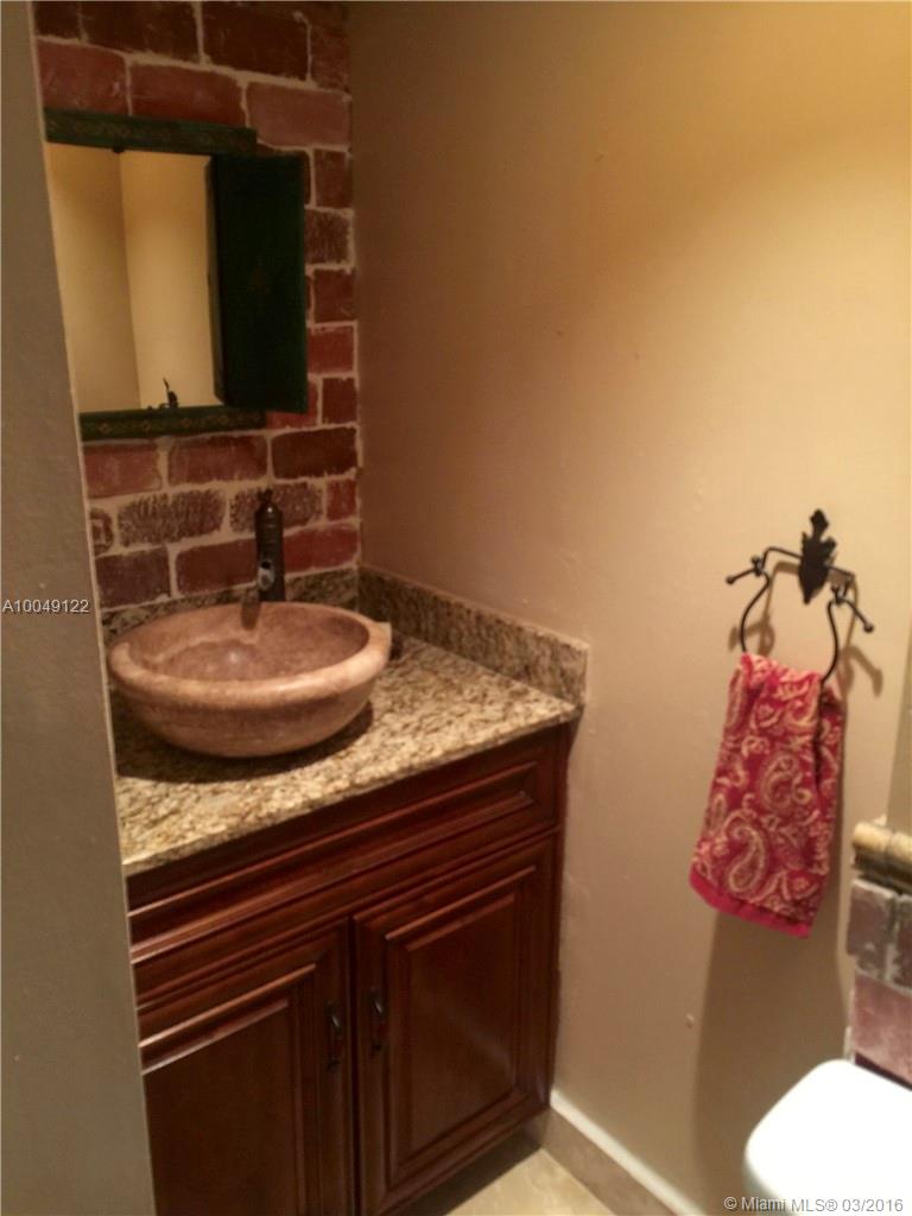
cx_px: 456
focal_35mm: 29
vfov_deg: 61.7
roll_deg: +0.0
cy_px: 608
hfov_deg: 48.2
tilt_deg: -17.4
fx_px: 1019
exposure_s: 1/4
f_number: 2.2
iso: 80
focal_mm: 4.15
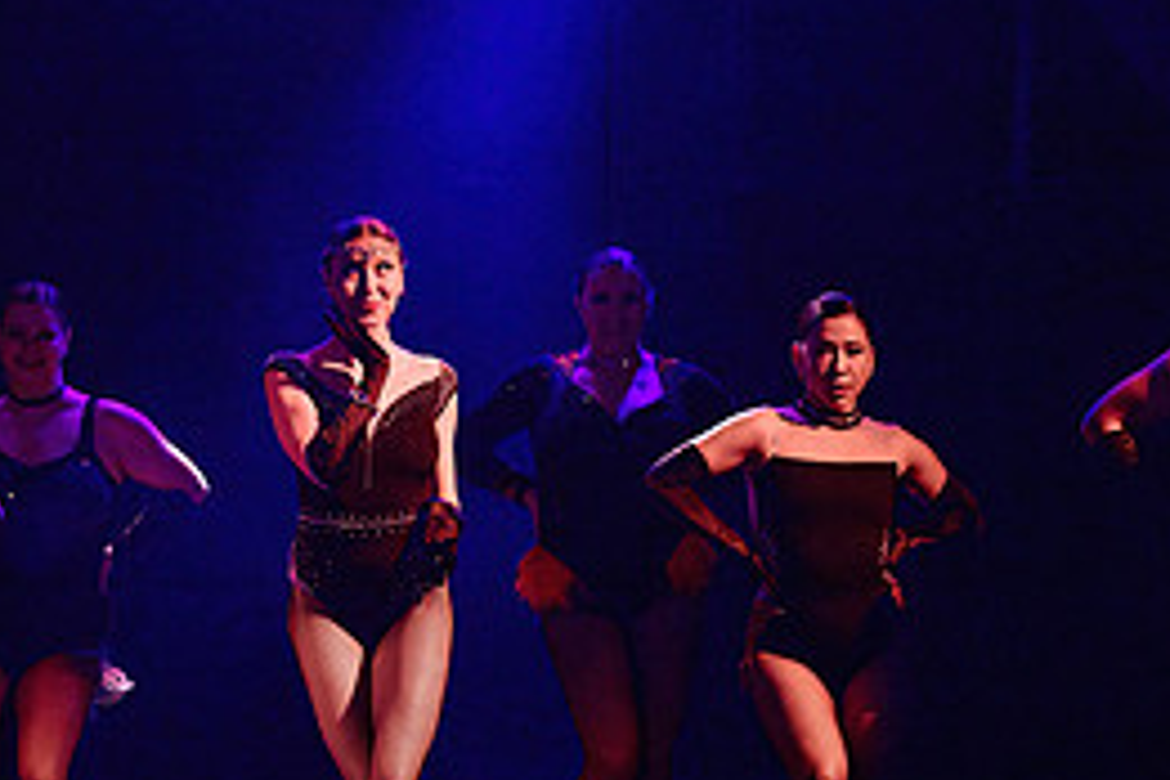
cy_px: 352
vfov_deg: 6.2
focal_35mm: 222
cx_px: 359
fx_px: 7214
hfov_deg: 9.3
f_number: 2.8
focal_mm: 100
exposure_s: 1/200
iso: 1600
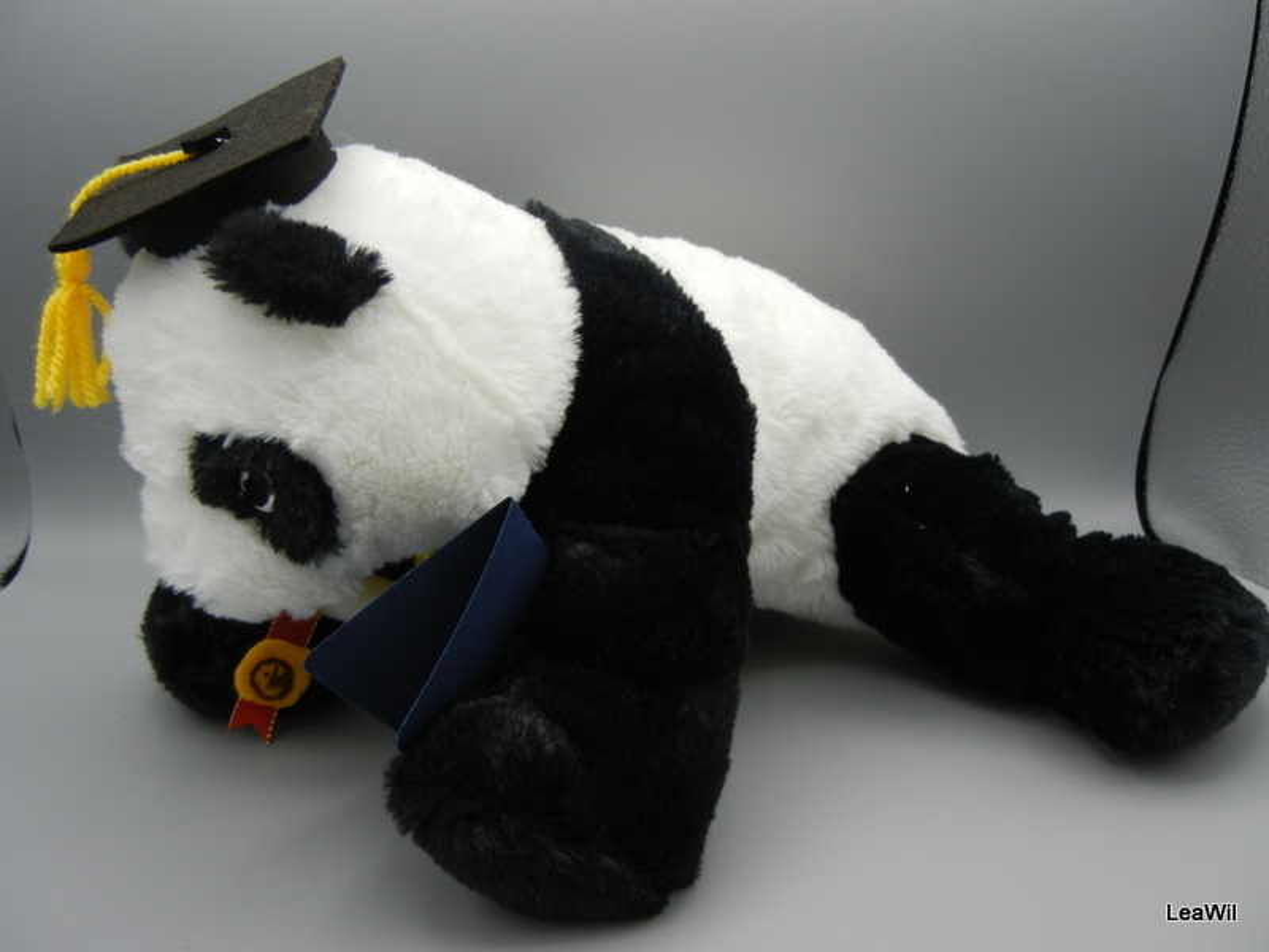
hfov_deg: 54.0
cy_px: 476
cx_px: 634
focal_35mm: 34
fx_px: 1246
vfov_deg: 41.8
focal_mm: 6.2
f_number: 3.6
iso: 160
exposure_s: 1/234
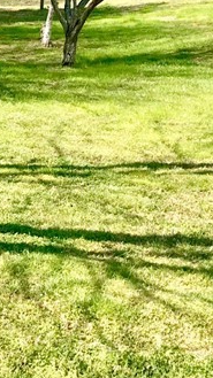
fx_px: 954
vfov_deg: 21.8
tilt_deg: -3.0
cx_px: -108
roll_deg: -2.5
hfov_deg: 12.1
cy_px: 14
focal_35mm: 95
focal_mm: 3.99
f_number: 1.8
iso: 20
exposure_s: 1/894
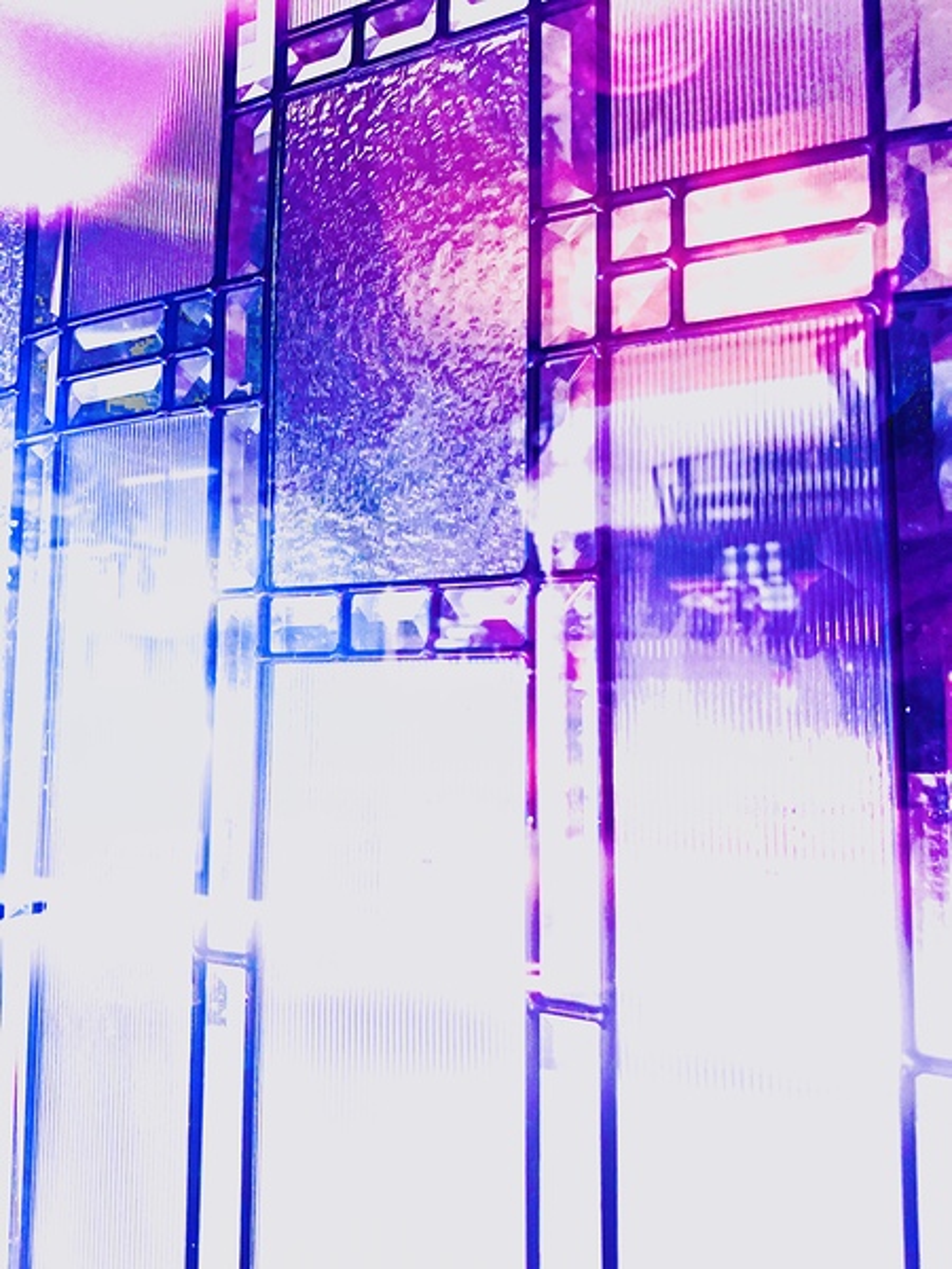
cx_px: 476
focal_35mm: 24
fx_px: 880
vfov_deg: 71.6
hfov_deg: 56.8
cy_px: 634
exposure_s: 1/30
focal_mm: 6.76
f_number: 1.78
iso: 800
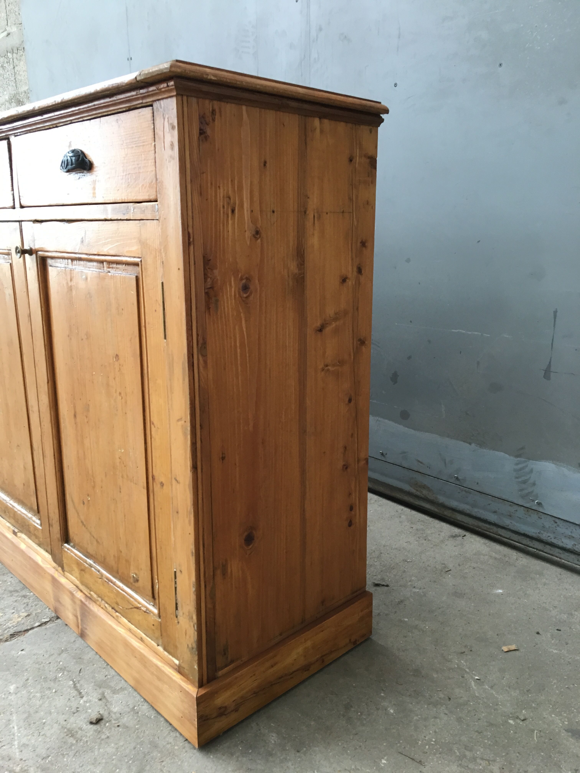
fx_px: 648
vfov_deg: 61.7
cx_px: 290
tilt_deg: -13.1
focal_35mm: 29
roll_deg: +0.1
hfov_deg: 48.2
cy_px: 386
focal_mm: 4.15
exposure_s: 1/33
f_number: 2.2
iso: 125
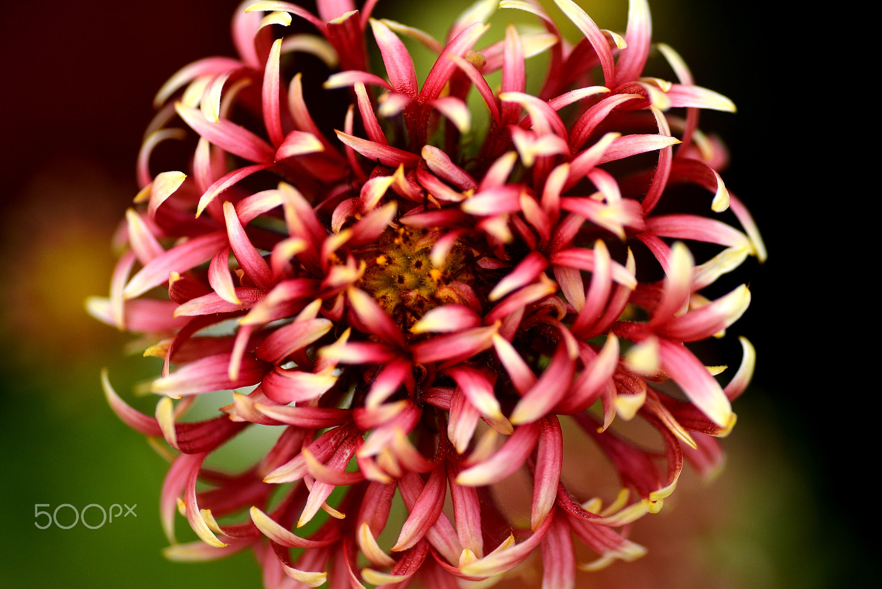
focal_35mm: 90
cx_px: 441
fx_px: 2206
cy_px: 294
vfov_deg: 15.2
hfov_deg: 22.6
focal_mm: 90
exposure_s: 1/2000
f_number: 4
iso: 200
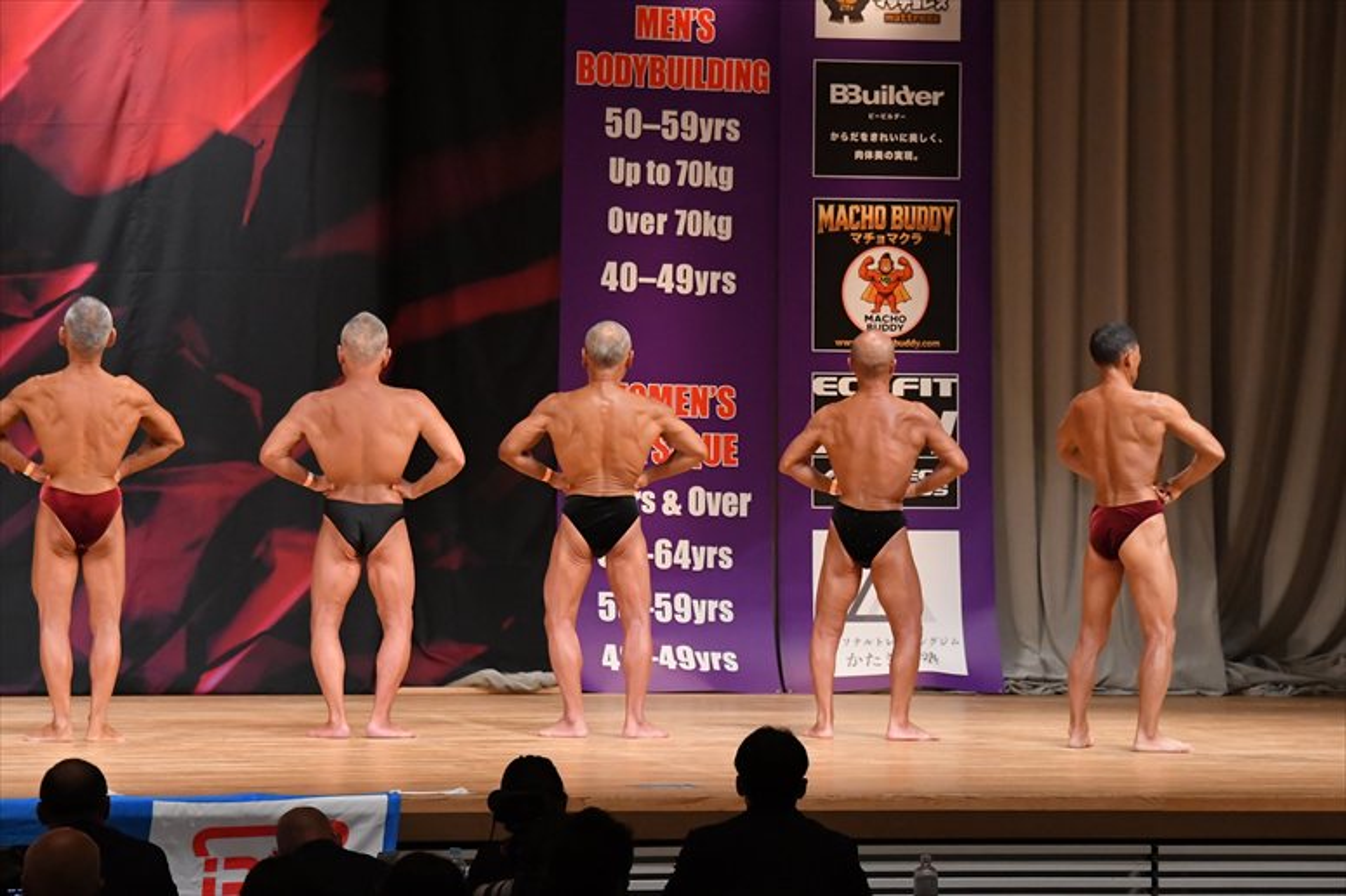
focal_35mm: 168
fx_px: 6278
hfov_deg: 12.2
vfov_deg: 8.2
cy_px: 448
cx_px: 673
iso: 5600
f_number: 5.6
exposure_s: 1/400
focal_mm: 112
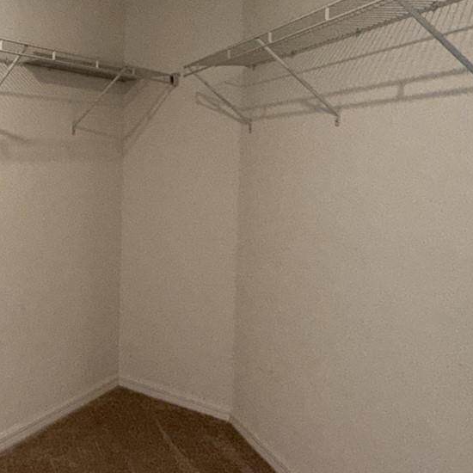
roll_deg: -0.4
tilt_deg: -2.4
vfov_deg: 45.7
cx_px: -15
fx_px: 557
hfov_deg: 39.7
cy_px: 184
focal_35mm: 36
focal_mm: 2.22
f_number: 2.2
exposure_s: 1/120
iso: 200
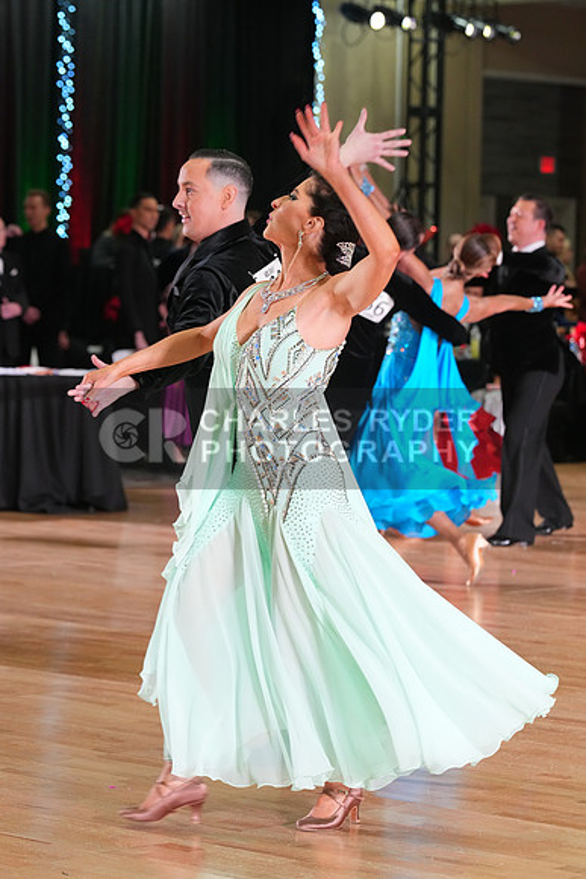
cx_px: 293
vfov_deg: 15.6
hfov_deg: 10.5
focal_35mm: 131
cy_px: 440
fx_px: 3196
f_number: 5.6
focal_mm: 131
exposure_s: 1/200
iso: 3200
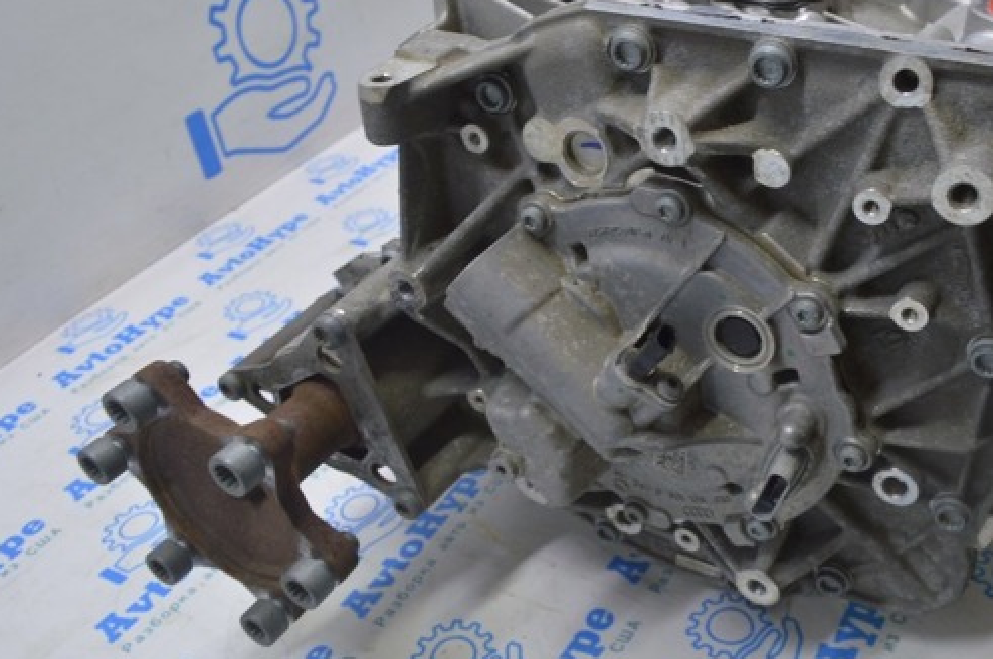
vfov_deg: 37.7
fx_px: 964
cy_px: 316
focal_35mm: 35
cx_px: 597
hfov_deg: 54.1
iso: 400
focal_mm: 18
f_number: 5.6
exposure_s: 1/25
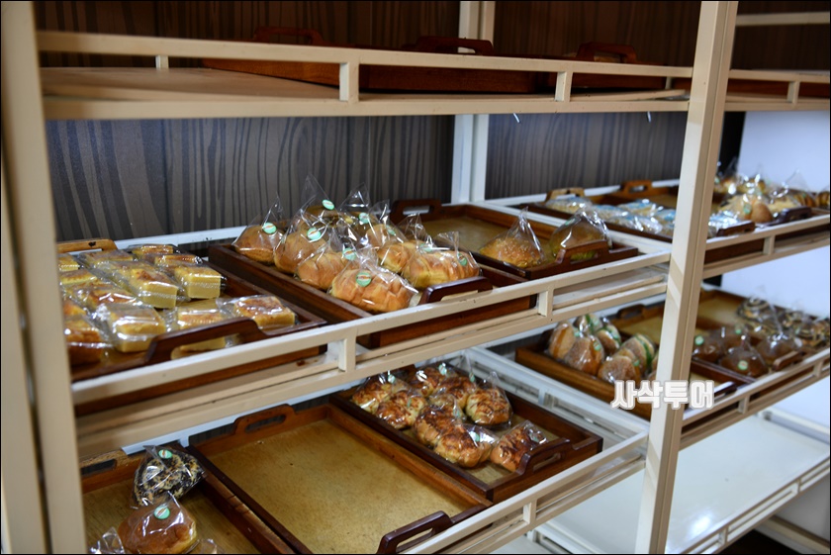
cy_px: 278
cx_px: 416
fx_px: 739
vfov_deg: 41.2
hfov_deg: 58.7
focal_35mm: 32
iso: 100
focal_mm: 32
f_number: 3.5
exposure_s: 1/50
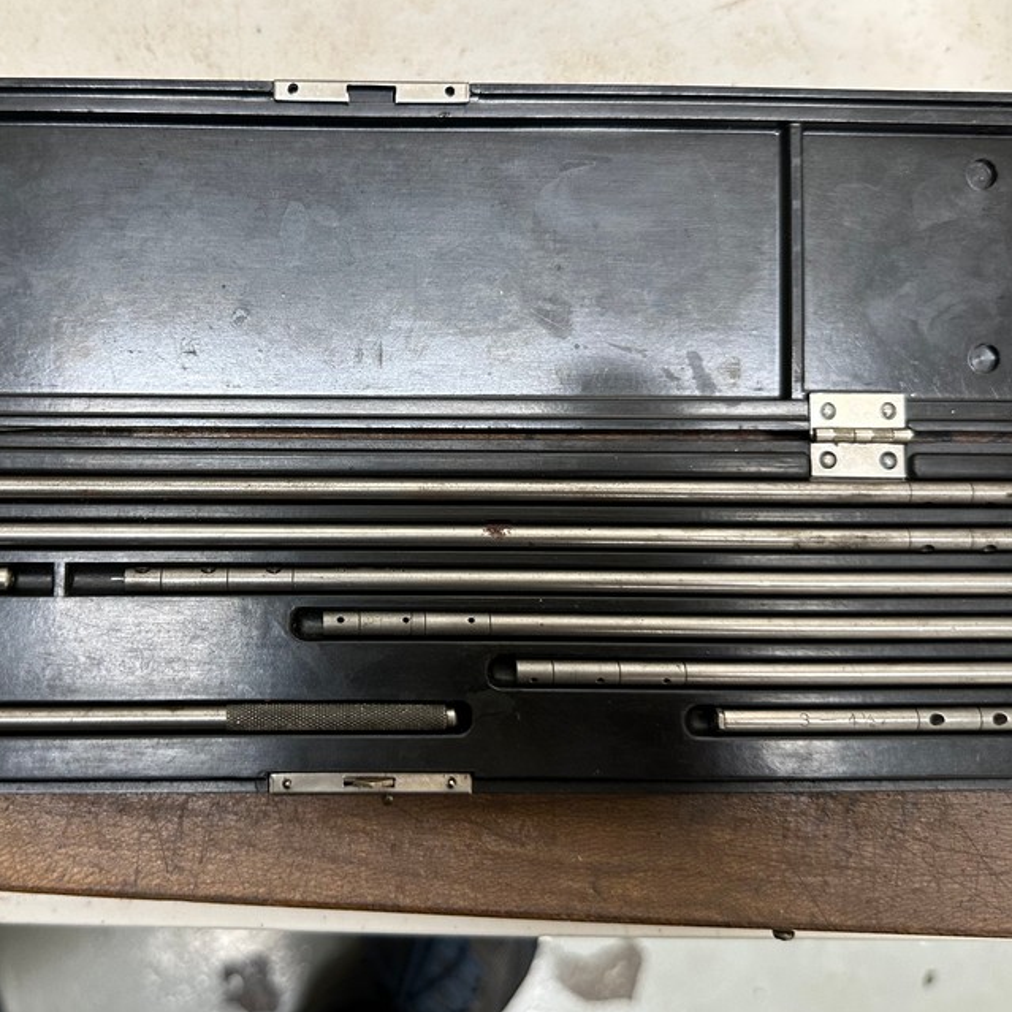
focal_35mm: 34
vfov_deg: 48.4
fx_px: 1125
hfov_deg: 47.9
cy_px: 470
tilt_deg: -83.7
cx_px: 367
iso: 200
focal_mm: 6.86
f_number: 1.78
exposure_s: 1/70
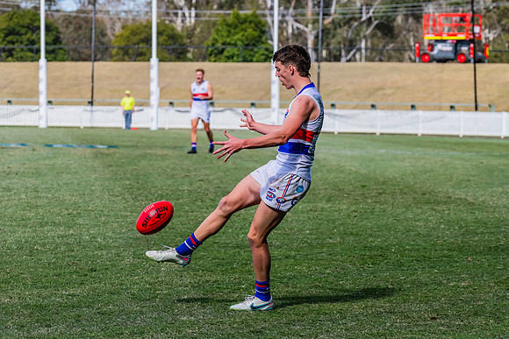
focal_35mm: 178
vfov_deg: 7.7
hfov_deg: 11.5
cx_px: 242
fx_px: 2520
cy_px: 161
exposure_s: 1/2000
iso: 800
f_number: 8
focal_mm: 170
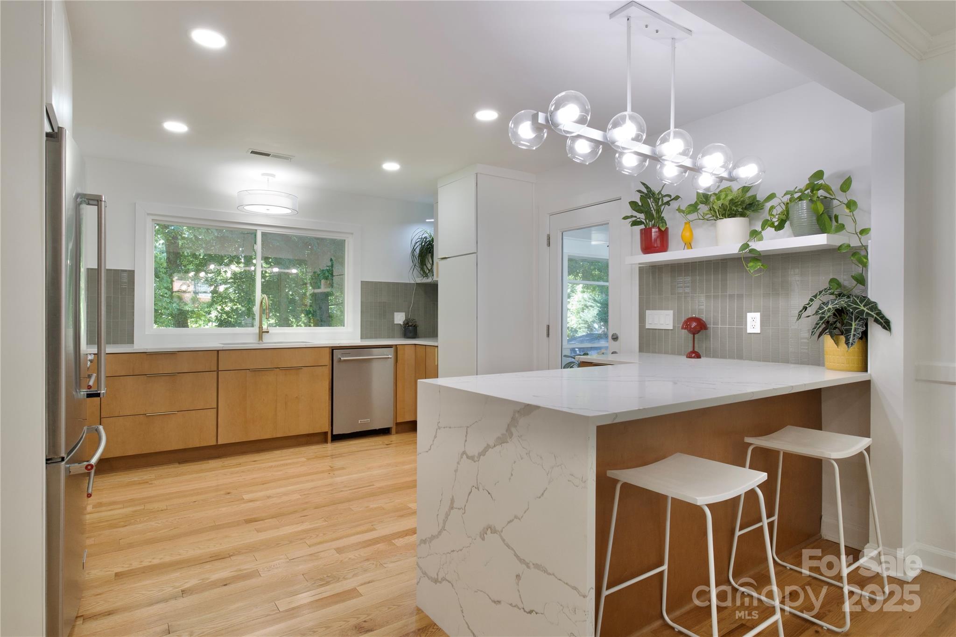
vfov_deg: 64.5
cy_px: 318
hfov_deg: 86.9
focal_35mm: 19
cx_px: 478
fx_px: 504
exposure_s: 1/15
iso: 400
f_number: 8
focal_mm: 12.6
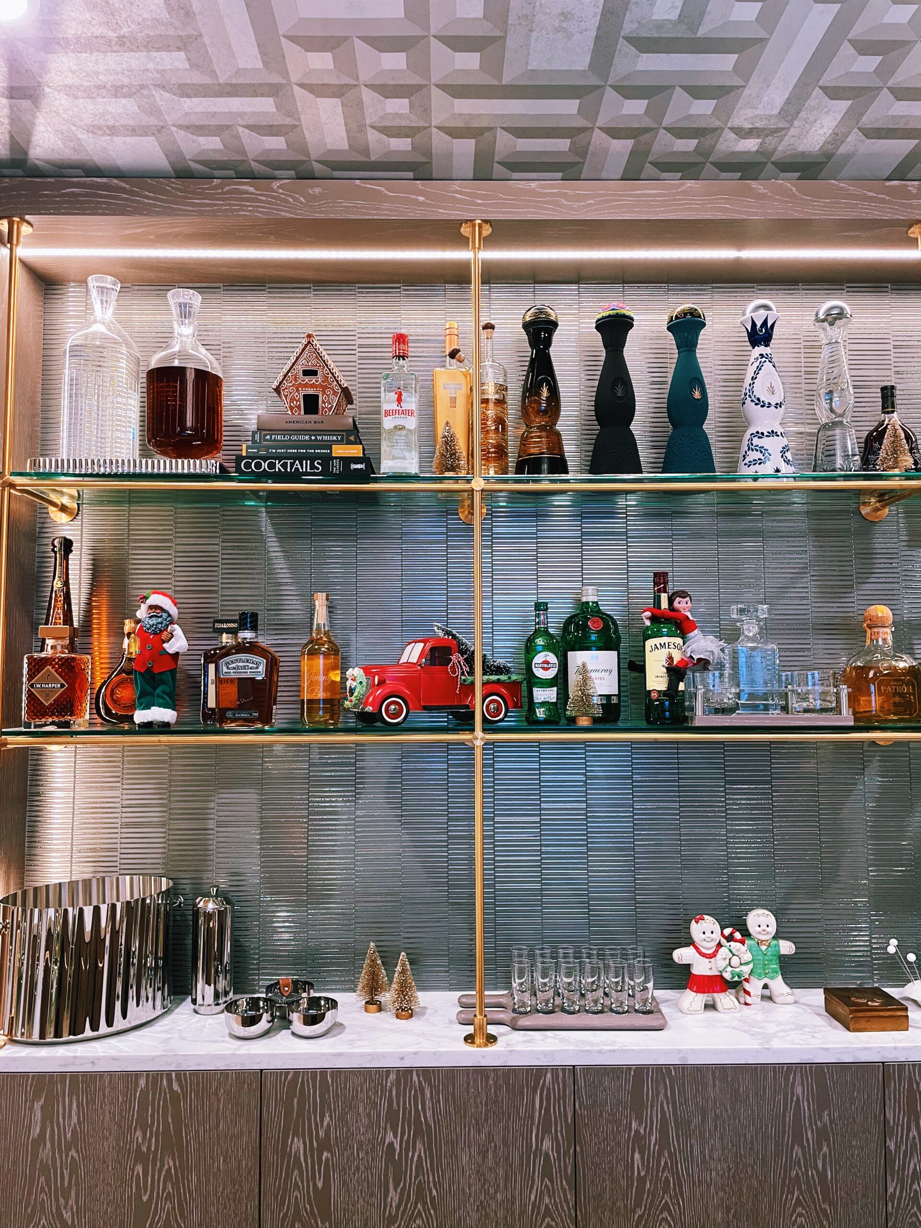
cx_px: 460
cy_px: 614
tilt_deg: +4.5
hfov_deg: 53.1
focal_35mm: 26
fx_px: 922
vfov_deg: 67.3
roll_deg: +0.7
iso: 160
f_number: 1.6
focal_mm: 4.2
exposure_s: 1/60
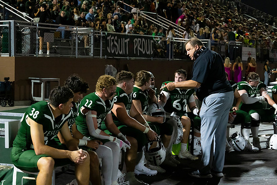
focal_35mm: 70
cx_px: 138
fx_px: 539
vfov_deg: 19.5
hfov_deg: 28.8
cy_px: 92
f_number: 5.6
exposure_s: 1/500
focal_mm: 70
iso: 10000
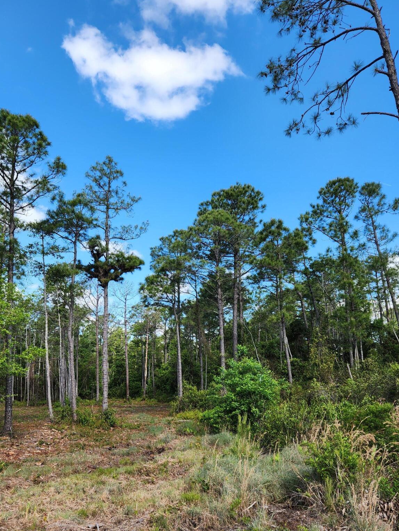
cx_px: 172
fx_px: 461
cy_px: 318
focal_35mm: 30
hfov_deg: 46.7
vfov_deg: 59.5
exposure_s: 1/703
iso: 20
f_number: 1.8
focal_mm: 5.4
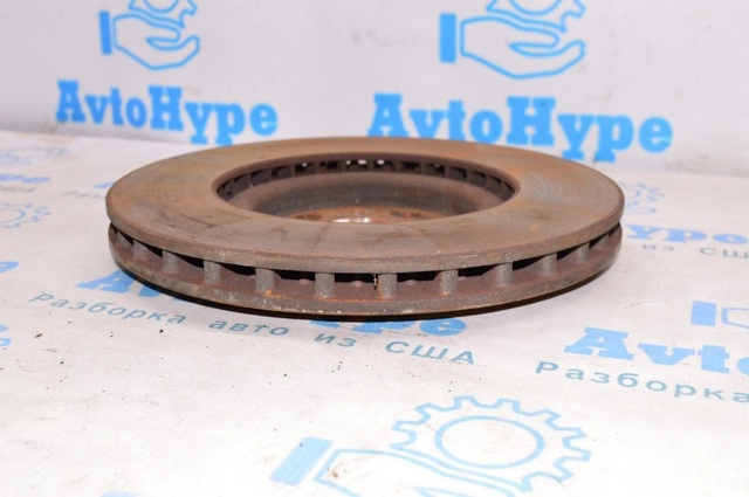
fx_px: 997
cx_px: 374
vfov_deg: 28.0
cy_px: 248
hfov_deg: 41.2
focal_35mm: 48
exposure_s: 1/100
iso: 1600
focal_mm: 32
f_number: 8
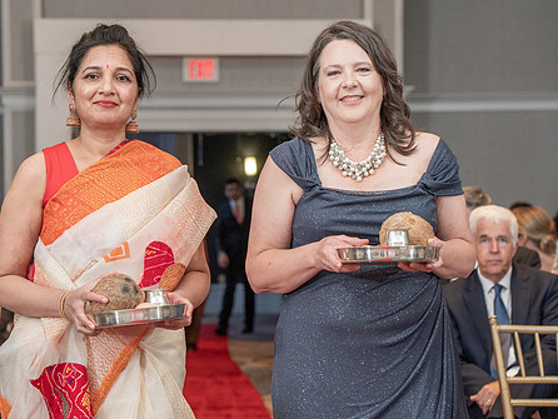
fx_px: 1887
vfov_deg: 12.7
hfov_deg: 16.8
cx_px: 236
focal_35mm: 117
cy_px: 220
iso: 2000
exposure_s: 1/250
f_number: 4.5
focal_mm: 85
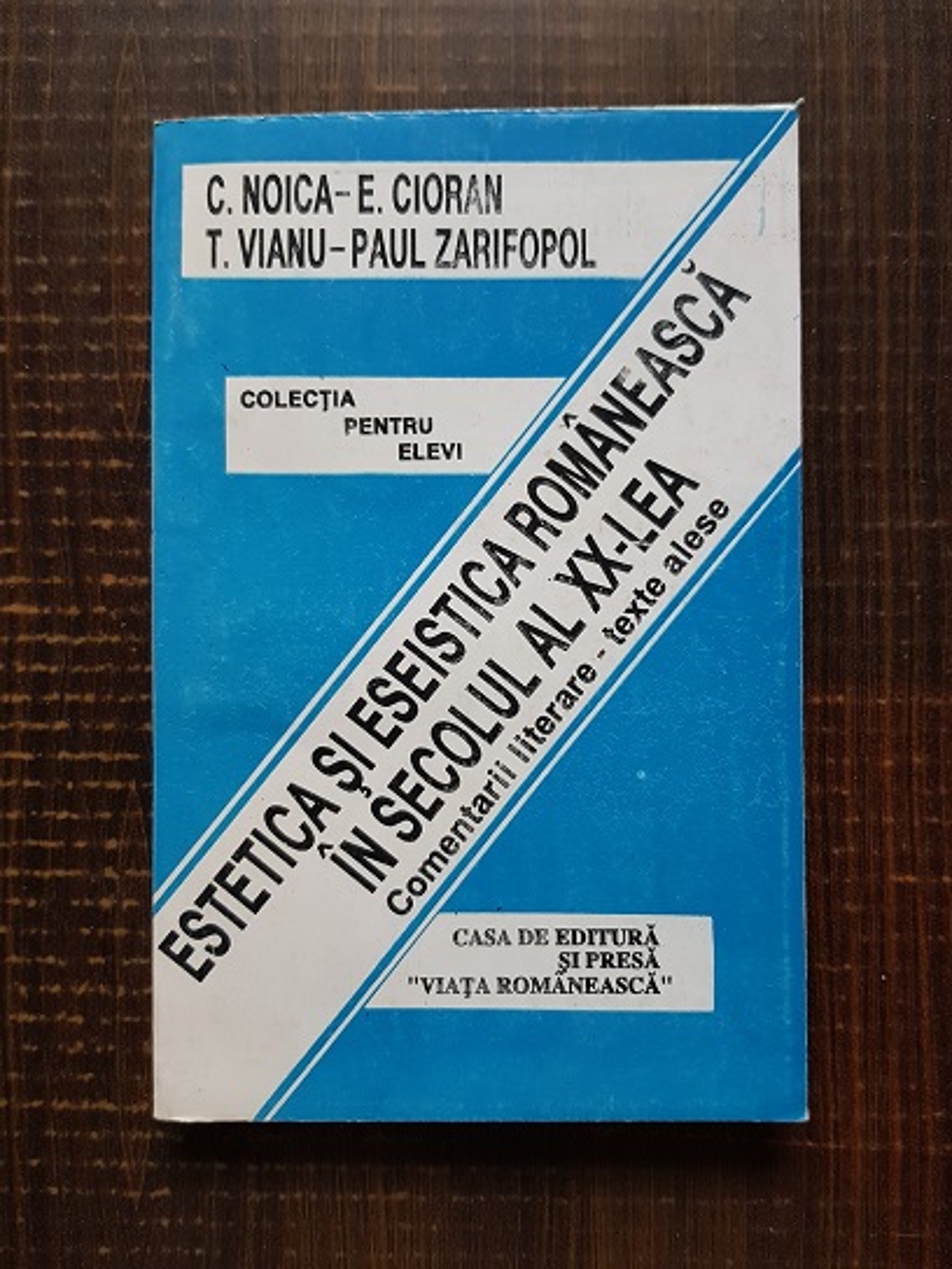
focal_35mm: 26
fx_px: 953
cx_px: 476
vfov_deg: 67.3
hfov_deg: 53.1
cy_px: 634
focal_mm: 4.3
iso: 200
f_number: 1.7
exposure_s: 1/30
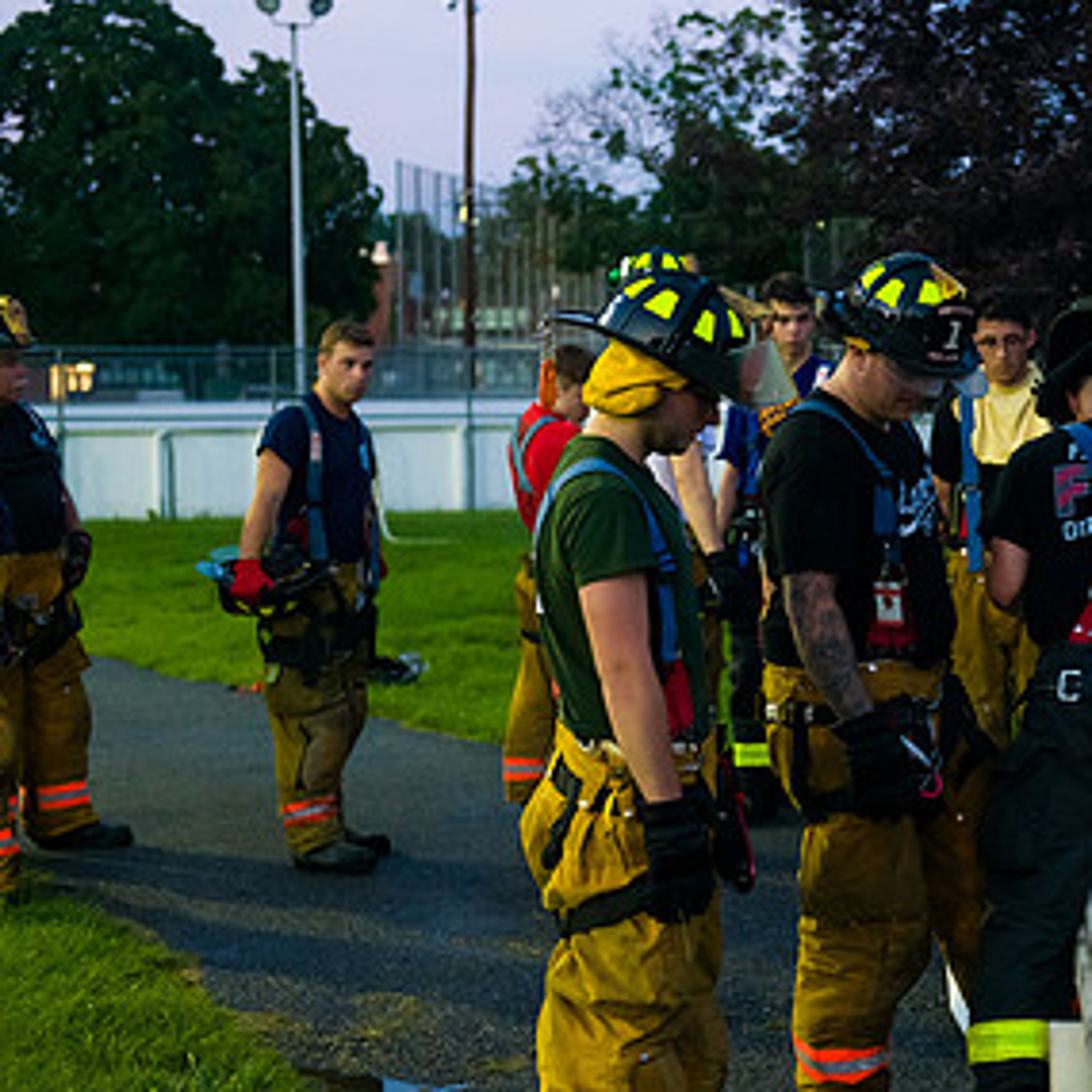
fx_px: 2962
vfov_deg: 20.9
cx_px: 1088
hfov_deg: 20.2
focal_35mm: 83
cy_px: 569
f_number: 3.2
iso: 3200
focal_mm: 48
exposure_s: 1/125
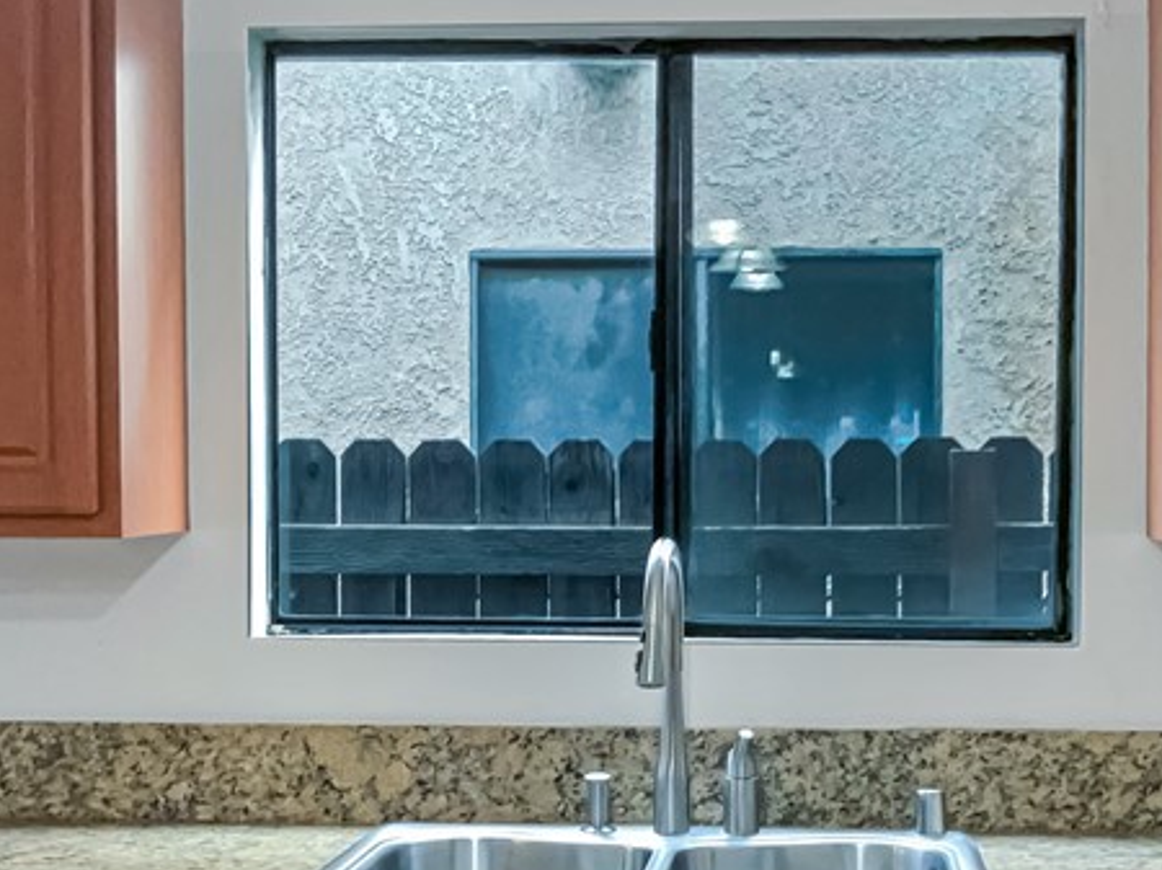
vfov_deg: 21.5
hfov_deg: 29.4
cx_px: 677
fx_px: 2214
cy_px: 857
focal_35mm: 66
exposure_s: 1/40
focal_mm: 3
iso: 100
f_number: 1.8
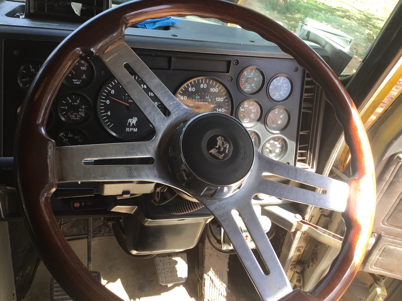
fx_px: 372
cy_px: 148
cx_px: 197
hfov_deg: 56.8
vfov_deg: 44.2
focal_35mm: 32
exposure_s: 1/107
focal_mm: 3.3
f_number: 2.4
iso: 25
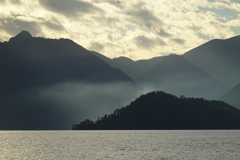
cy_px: 80
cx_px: 120
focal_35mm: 200
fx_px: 1333
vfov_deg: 6.9
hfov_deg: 10.3
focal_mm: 72
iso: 100
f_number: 5.6
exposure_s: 1/1000
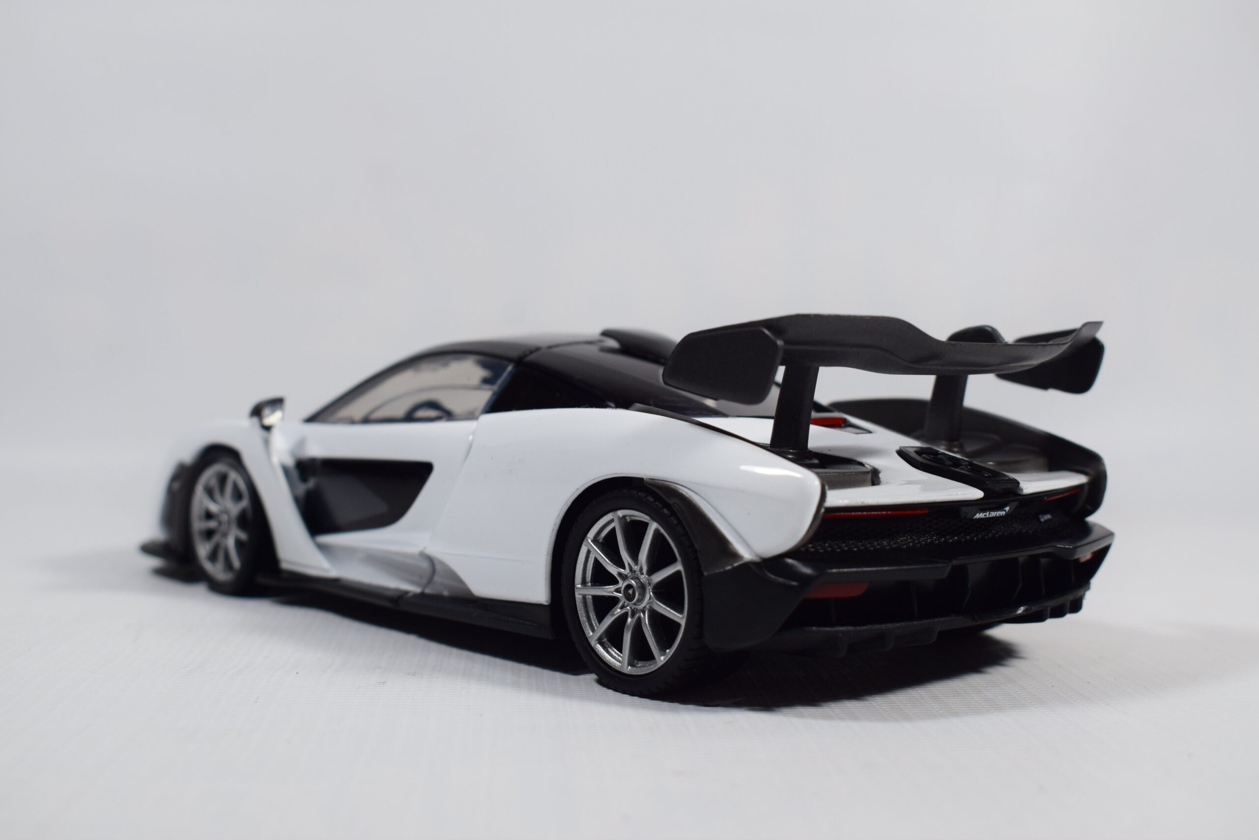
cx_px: 630
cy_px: 420
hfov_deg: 41.1
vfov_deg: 28.1
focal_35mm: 48
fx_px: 1679
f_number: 8
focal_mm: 32
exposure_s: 1/60
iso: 400
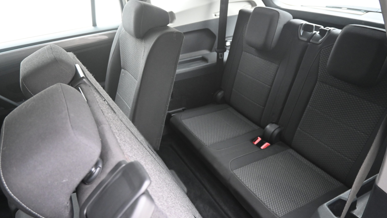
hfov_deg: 71.9
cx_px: 187
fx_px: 267
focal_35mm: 26
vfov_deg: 44.3
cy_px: 120
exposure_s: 1/125
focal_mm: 16
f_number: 3.5
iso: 2000
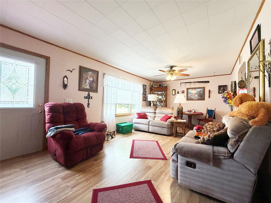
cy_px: 102
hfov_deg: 102.1
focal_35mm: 14
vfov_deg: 85.7
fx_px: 110
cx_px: 136
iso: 250
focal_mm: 2.22
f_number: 2.2
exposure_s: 1/121
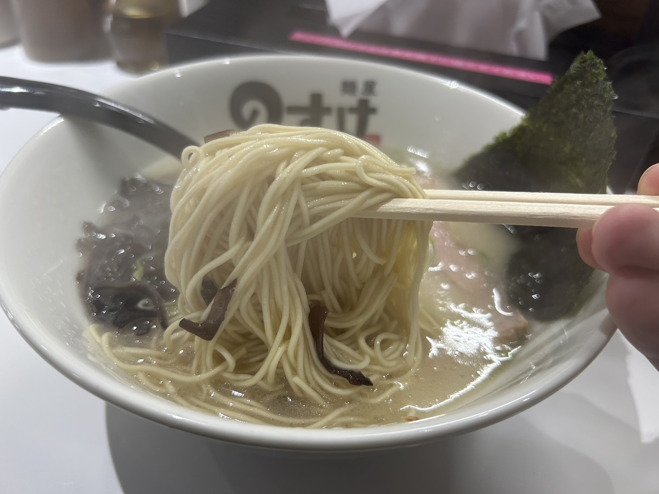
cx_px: 330
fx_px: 495
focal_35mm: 26
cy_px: 247
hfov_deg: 67.3
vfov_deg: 53.1
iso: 125
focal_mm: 5.7
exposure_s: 1/100
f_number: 1.5
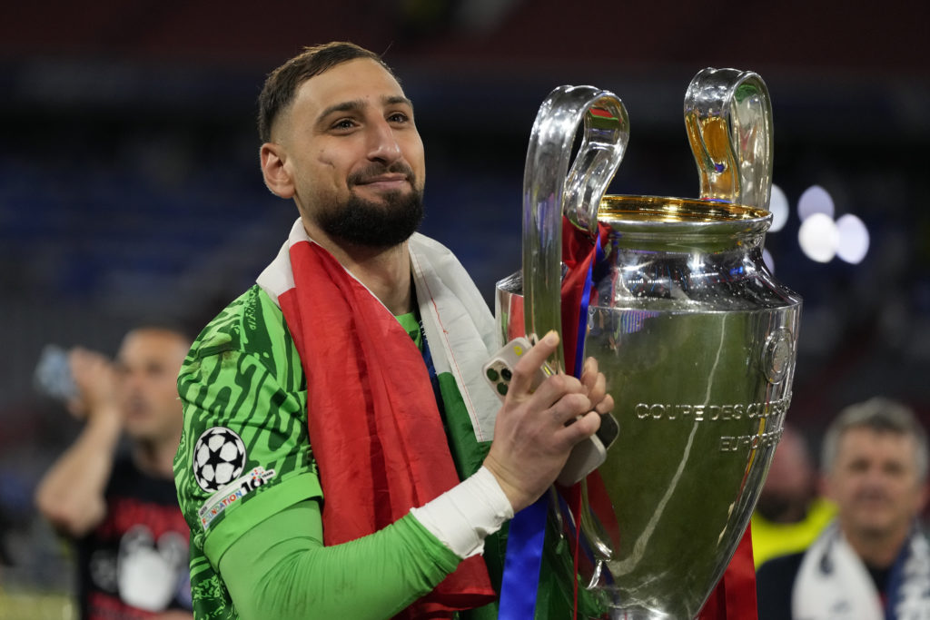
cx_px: 465
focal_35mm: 162
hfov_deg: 12.7
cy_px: 310
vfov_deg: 8.5
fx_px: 4185
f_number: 2.8
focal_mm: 162
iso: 3200
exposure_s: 1/3200
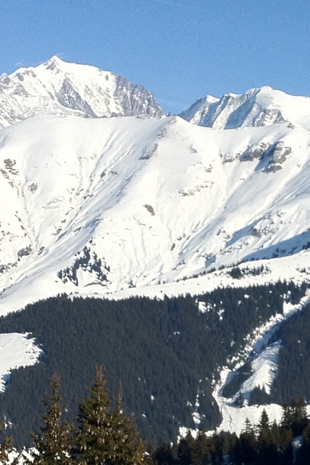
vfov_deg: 18.6
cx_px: 237
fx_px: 1408
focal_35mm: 109
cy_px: 345
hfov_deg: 12.5
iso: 64
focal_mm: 4.28
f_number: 2.4
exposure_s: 1/3460
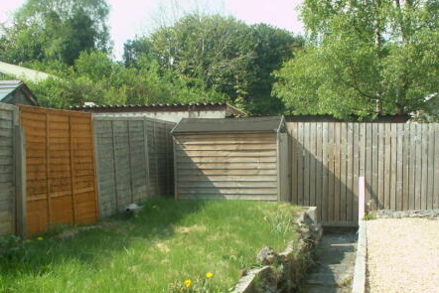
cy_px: 195
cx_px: 265
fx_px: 585
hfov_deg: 40.9
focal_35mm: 48
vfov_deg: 27.9
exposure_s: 1/100
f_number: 4.5
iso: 50
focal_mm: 5.86
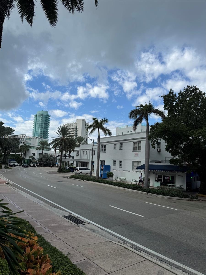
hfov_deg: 56.8
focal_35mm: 24
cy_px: 138
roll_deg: -2.5
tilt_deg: +7.8
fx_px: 190
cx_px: 103
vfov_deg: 71.6
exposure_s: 1/4608
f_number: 1.78
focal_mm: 6.76
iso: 80
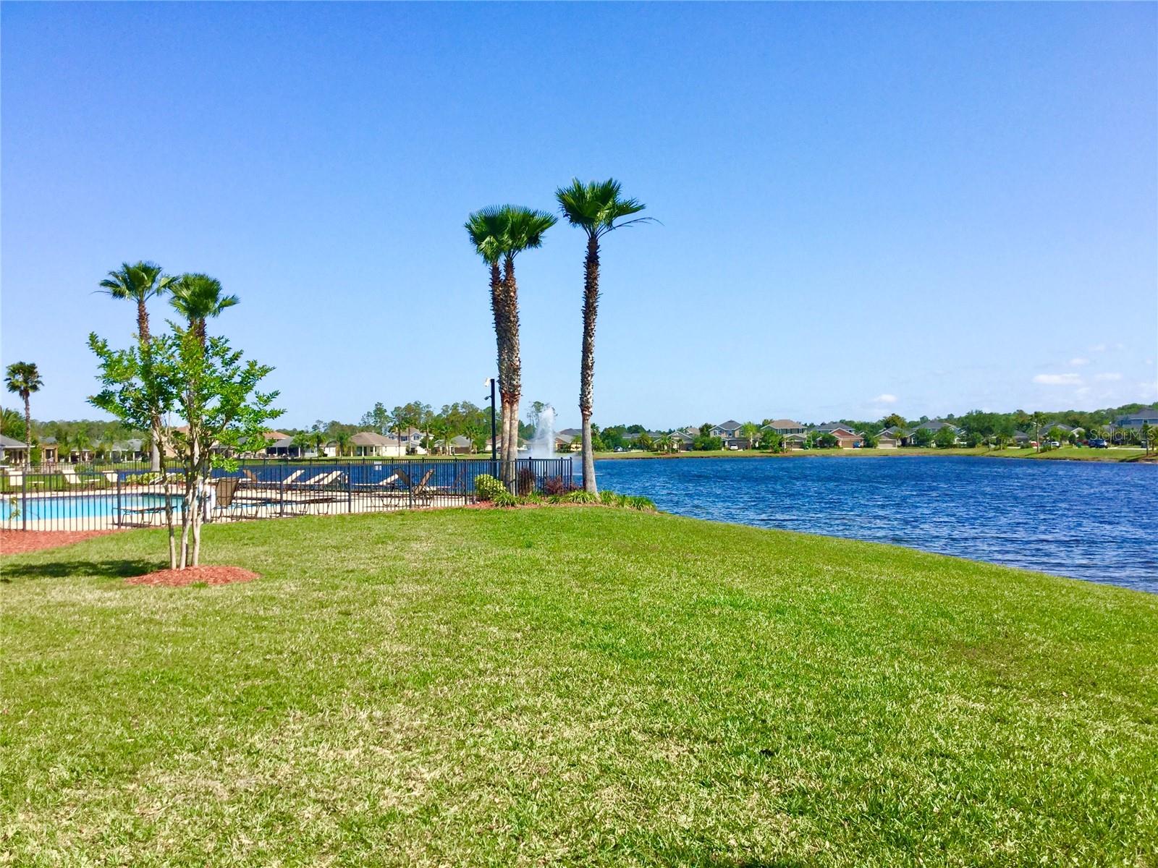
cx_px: 579
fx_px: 1037
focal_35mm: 31
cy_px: 434
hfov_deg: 58.4
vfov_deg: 45.4
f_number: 2.4
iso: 25
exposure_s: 1/1274
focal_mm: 3.3
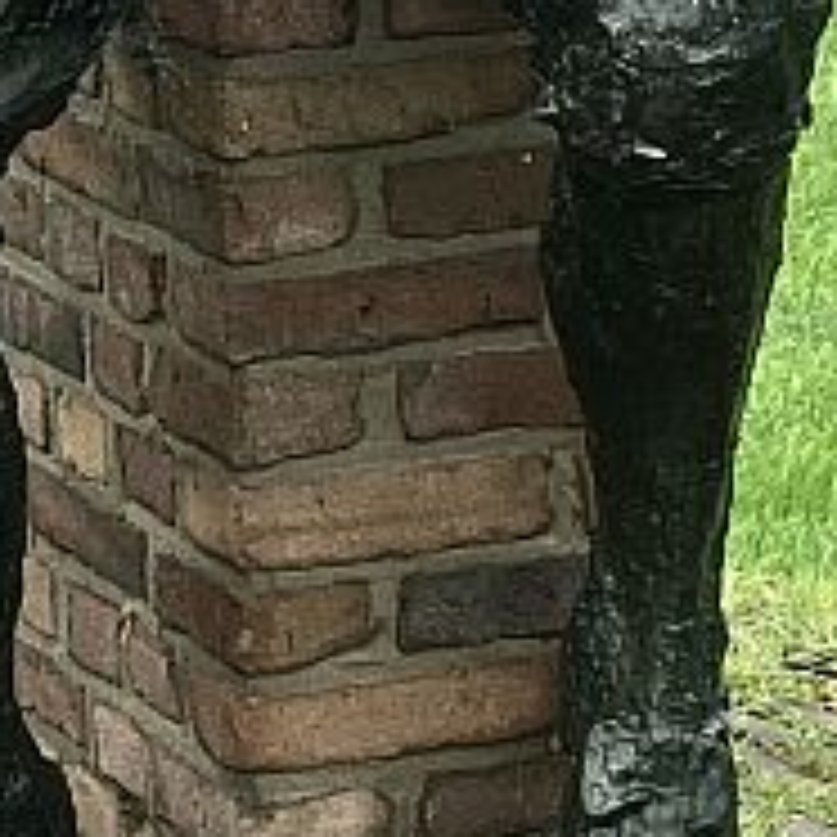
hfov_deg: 8.1
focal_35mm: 215
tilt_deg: -11.7
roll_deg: +2.5
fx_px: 5882
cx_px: -112
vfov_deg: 8.1
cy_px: 52
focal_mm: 3.99
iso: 25
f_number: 1.8
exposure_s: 1/212
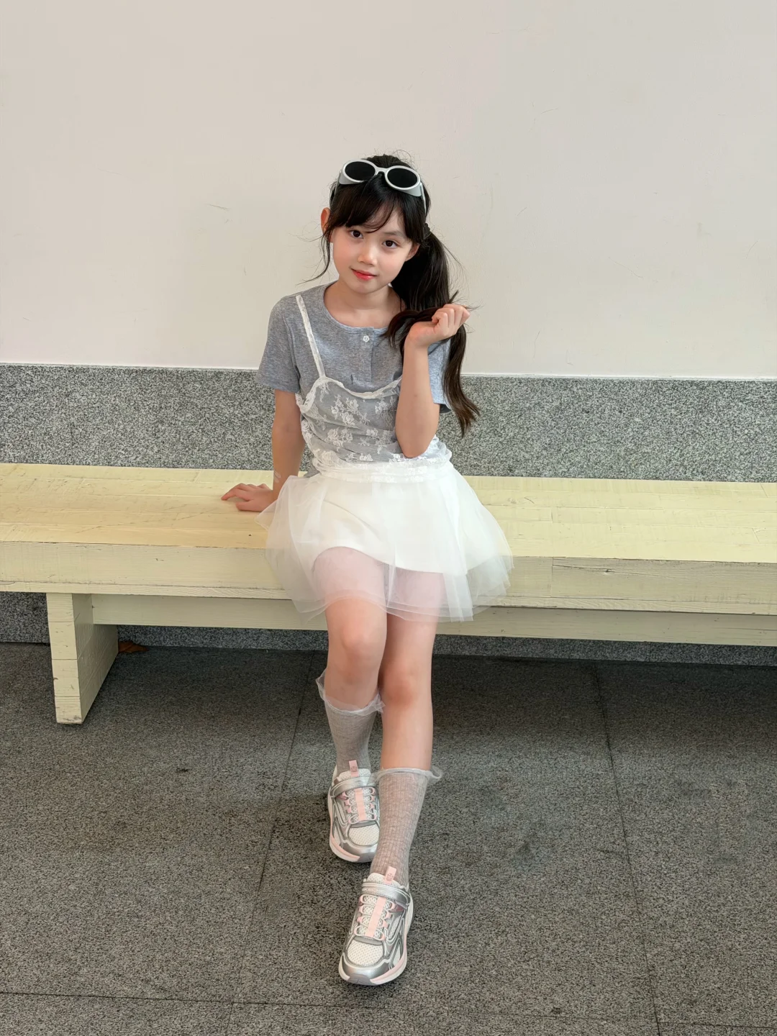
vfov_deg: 39.7
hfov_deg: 30.3
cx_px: 388
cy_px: 518
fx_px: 1437
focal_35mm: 48
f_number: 1.78
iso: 80
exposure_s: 1/121
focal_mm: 6.76
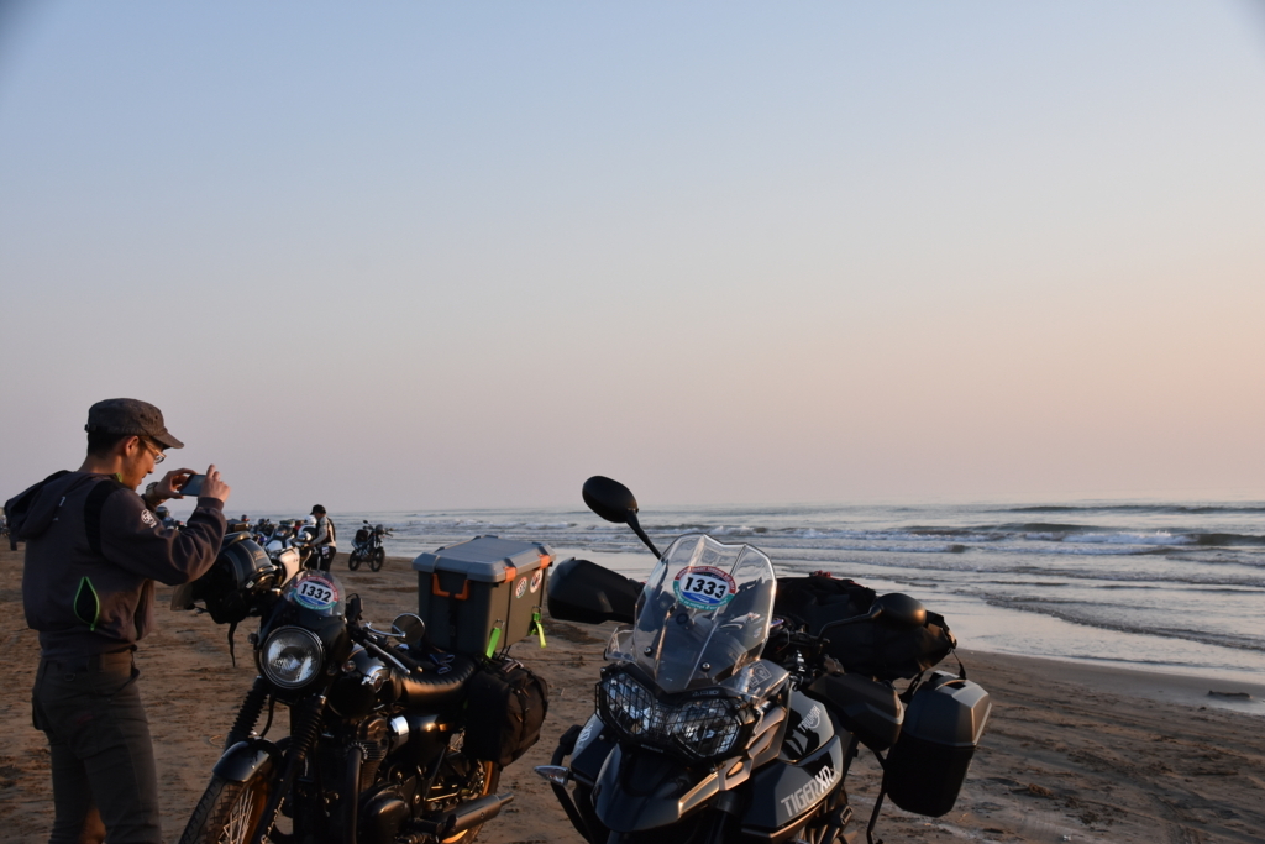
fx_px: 1687
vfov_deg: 28.1
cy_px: 422
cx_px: 632
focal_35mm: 48
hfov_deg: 41.1
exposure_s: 1/500
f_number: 8
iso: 720
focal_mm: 32
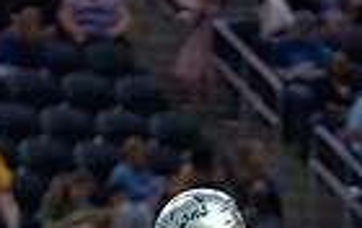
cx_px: 196
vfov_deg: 1.5
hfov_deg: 2.4
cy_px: 374
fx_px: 8795
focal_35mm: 890
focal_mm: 200
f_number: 2.8
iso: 4000
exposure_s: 1/1250
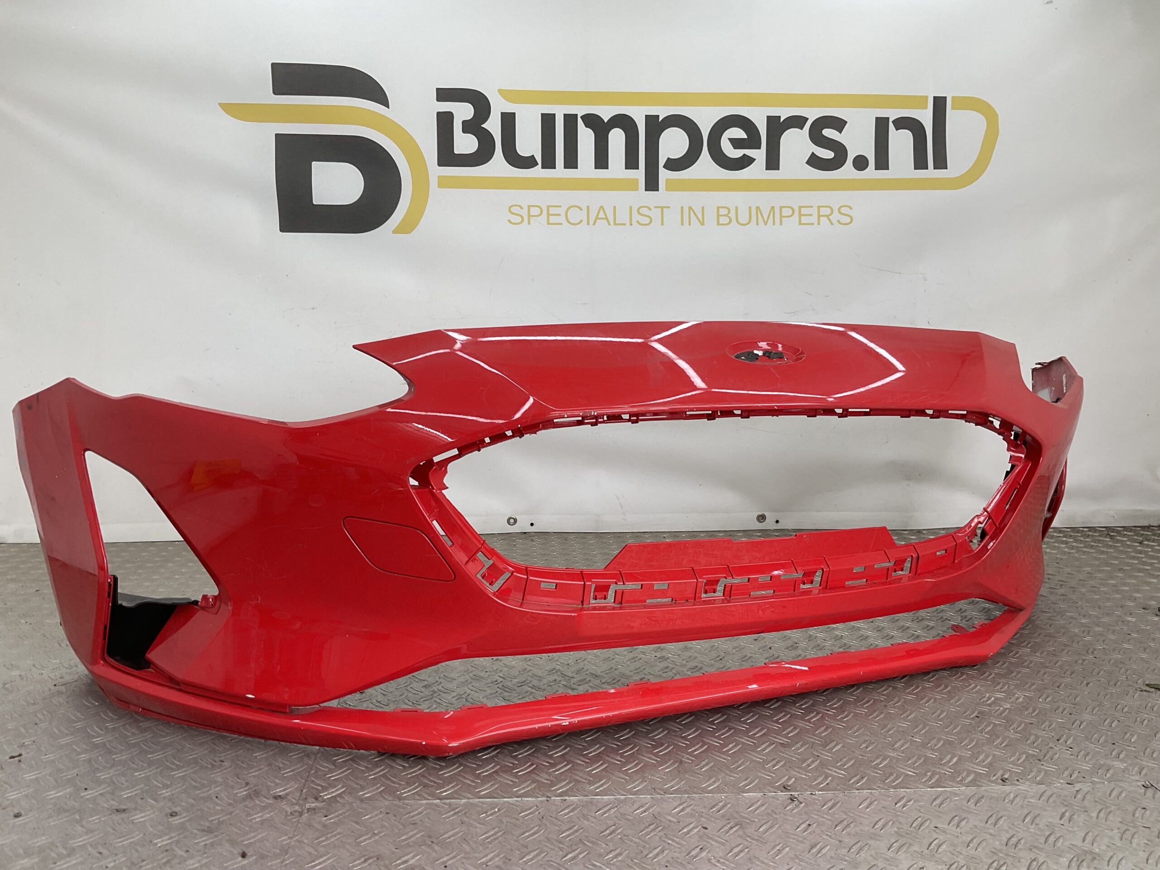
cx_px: 580
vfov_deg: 48.2
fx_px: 972
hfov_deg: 61.7
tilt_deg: -8.4
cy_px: 435
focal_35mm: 29
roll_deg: -0.1
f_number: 1.8
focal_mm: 3
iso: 16
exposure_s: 1/151
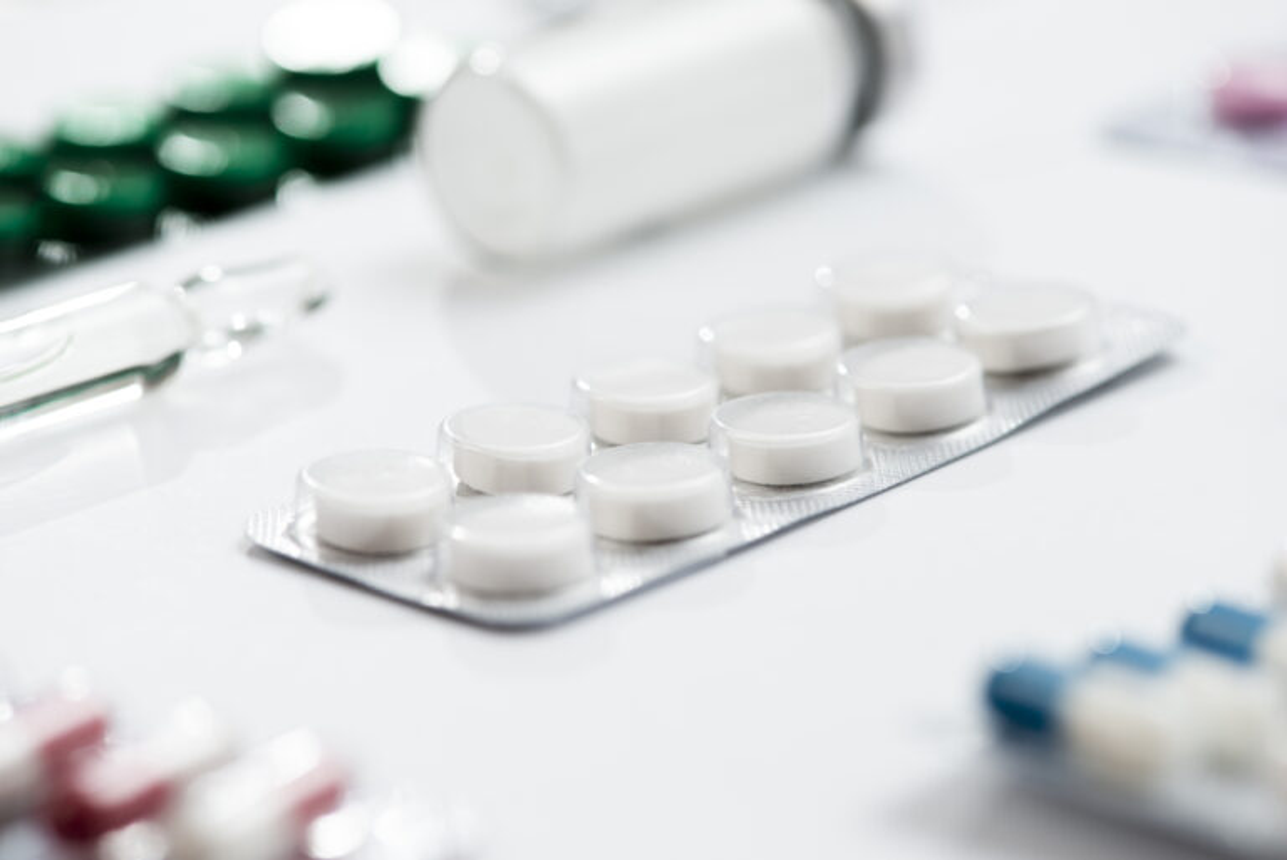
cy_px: 430
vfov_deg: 13.1
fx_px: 3756
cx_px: 644
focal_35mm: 105
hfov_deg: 19.4
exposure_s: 1/160
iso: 200
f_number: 7.1
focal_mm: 105
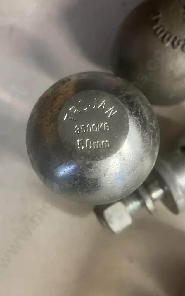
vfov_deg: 62.9
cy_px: 148
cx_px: 89
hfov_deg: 41.8
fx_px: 242
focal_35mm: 30
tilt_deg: -80.5
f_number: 1.8
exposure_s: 1/33
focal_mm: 3.99
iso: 250
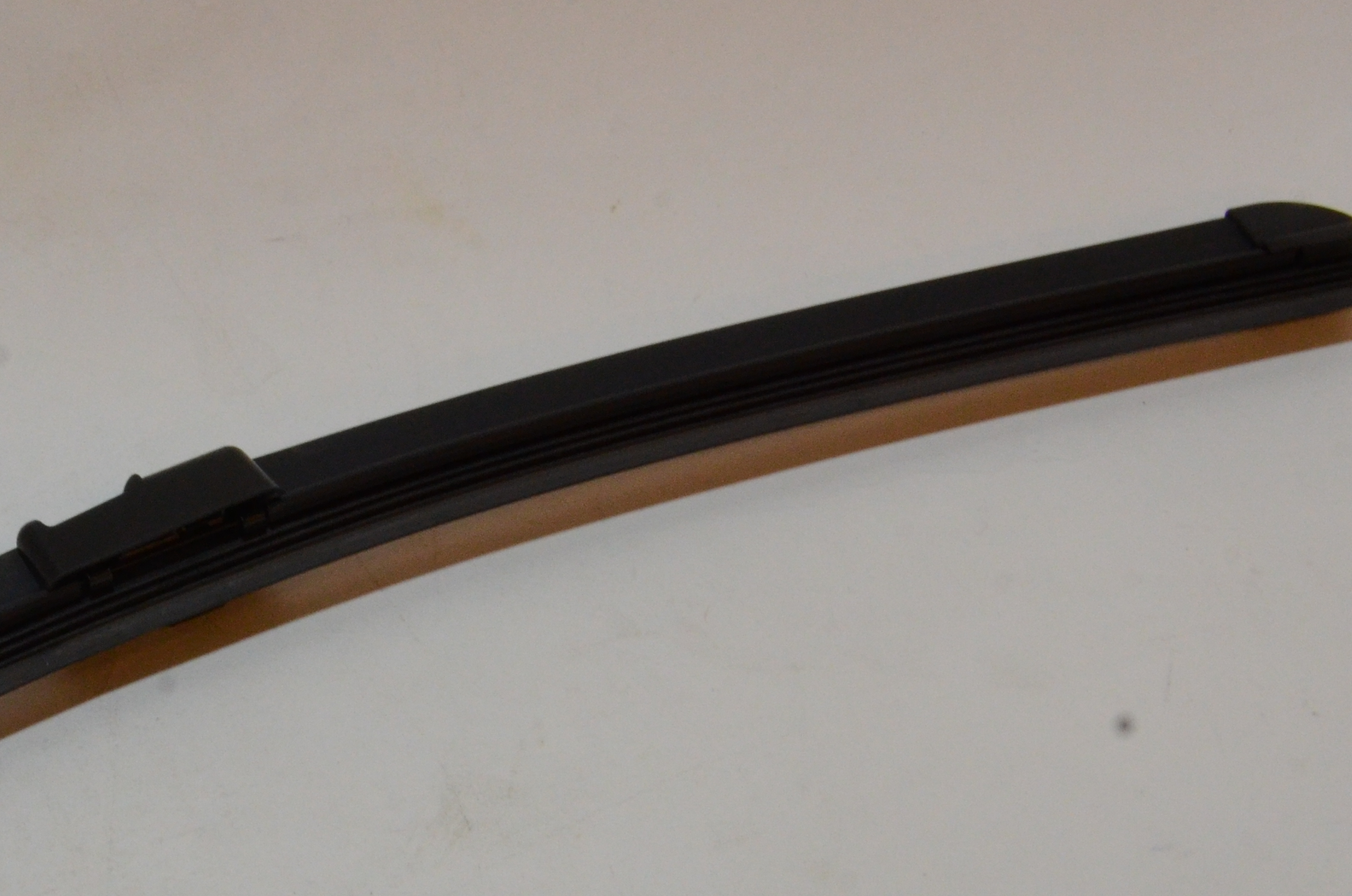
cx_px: 182
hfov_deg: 20.3
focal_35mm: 99
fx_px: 3711
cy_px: 576
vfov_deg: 13.7
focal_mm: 30
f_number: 22
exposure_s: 1/50
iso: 1600
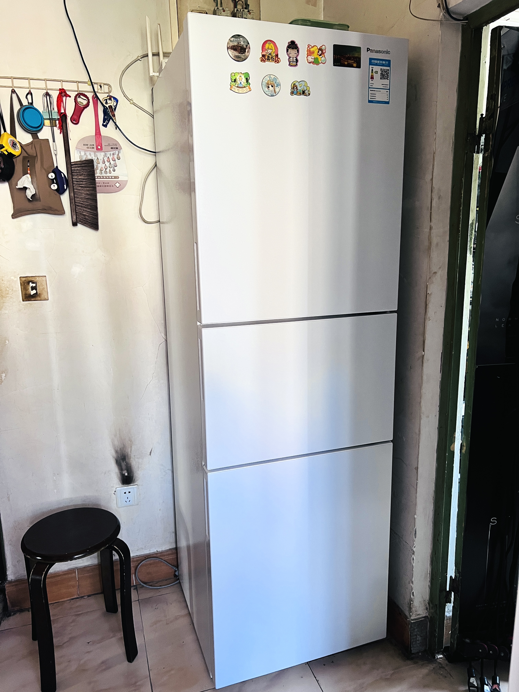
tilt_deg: -12.0
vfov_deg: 67.3
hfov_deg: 53.1
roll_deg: +1.1
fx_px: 520
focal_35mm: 26
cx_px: 260
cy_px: 346
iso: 200
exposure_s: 1/60
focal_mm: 5.7
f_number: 1.5
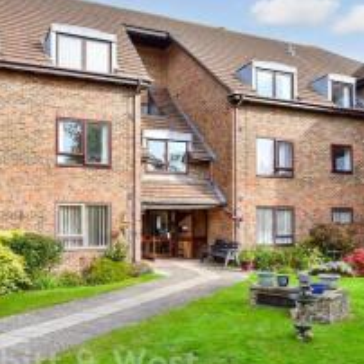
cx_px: 194
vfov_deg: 46.0
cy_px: 168
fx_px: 428
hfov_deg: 46.0
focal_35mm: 36
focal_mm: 12
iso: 400
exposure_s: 1/250
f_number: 8
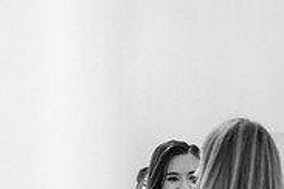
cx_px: 194
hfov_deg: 18.4
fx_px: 876
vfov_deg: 11.9
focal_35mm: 111
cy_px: 271
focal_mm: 35
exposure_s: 1/125
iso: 450
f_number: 2
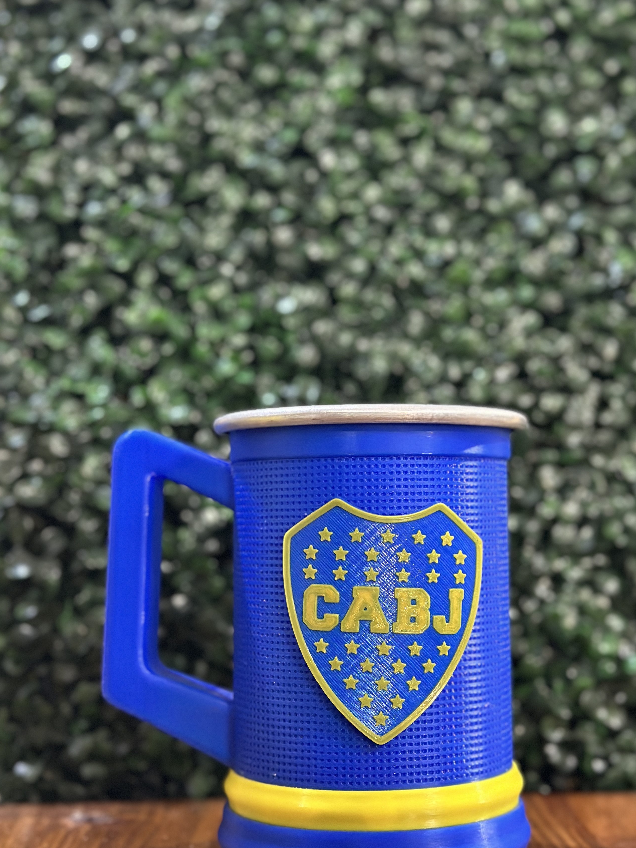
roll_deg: -0.2
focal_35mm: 57
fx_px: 1396
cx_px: 371
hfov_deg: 25.6
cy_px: 420
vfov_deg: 33.8
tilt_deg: +5.1
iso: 640
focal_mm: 6.86
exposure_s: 1/33
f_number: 1.78
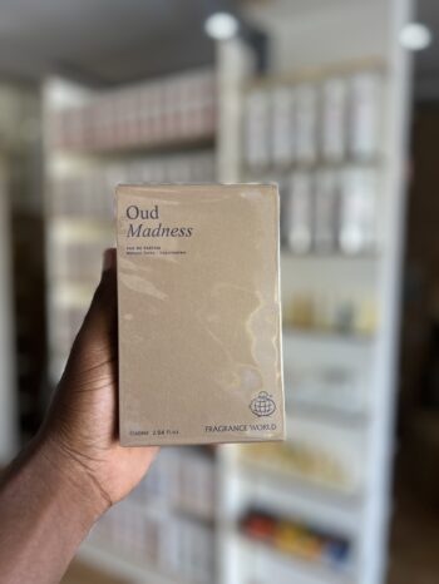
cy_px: 292
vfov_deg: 67.3
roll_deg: -0.2
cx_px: 220
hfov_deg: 53.1
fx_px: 439
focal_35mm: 26
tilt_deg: -5.8
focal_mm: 5.7
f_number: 1.5
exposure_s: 1/170
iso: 40
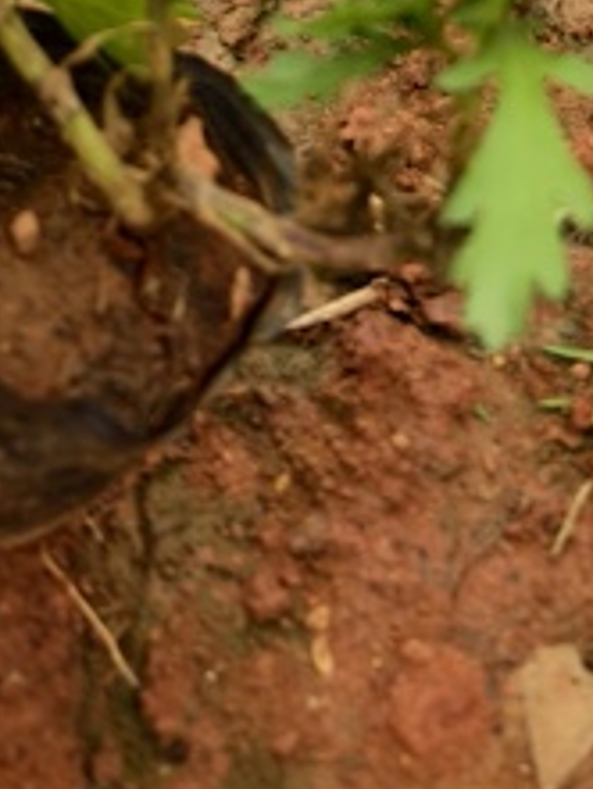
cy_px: -826
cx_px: 372
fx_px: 2533
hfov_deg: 13.3
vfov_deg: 14.5
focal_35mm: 111
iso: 50
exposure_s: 1/514
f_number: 1.75
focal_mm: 8.67
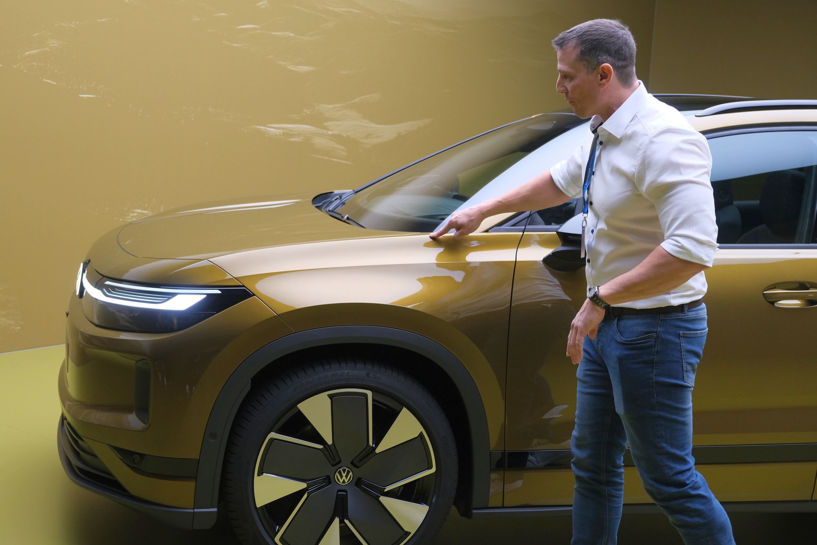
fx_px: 1112
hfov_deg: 40.3
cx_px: 408
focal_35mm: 49
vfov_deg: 27.5
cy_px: 272
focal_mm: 32.9
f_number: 3.6
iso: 1000
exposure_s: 1/100
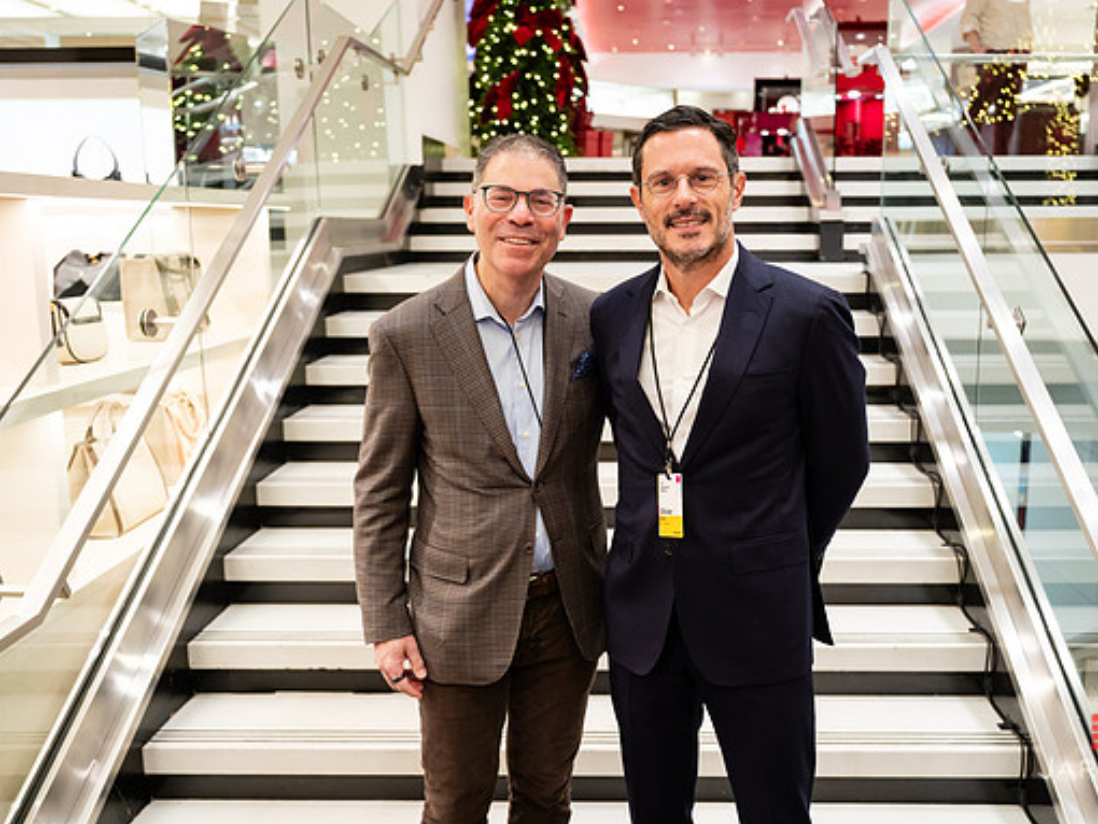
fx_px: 1047
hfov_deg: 55.2
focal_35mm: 33
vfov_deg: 43.0
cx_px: 618
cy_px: 409
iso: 1250
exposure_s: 1/160
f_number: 3.2
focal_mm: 30
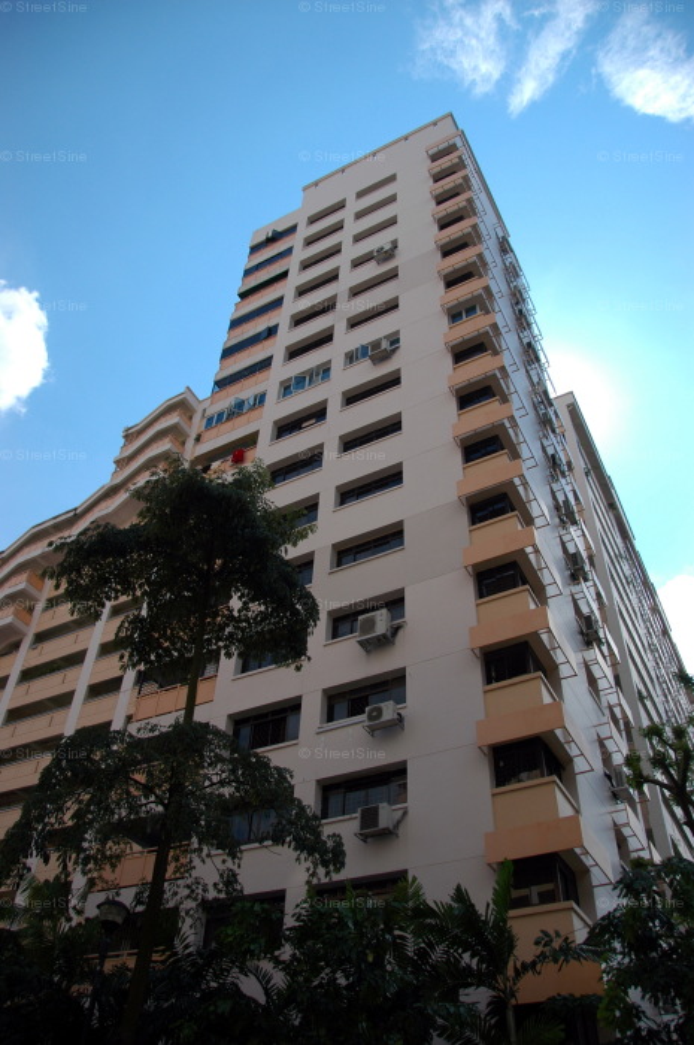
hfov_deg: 47.8
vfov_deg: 67.4
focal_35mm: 27
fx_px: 783
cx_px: 347
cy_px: 522
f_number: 3.5
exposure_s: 1/3200
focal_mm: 18
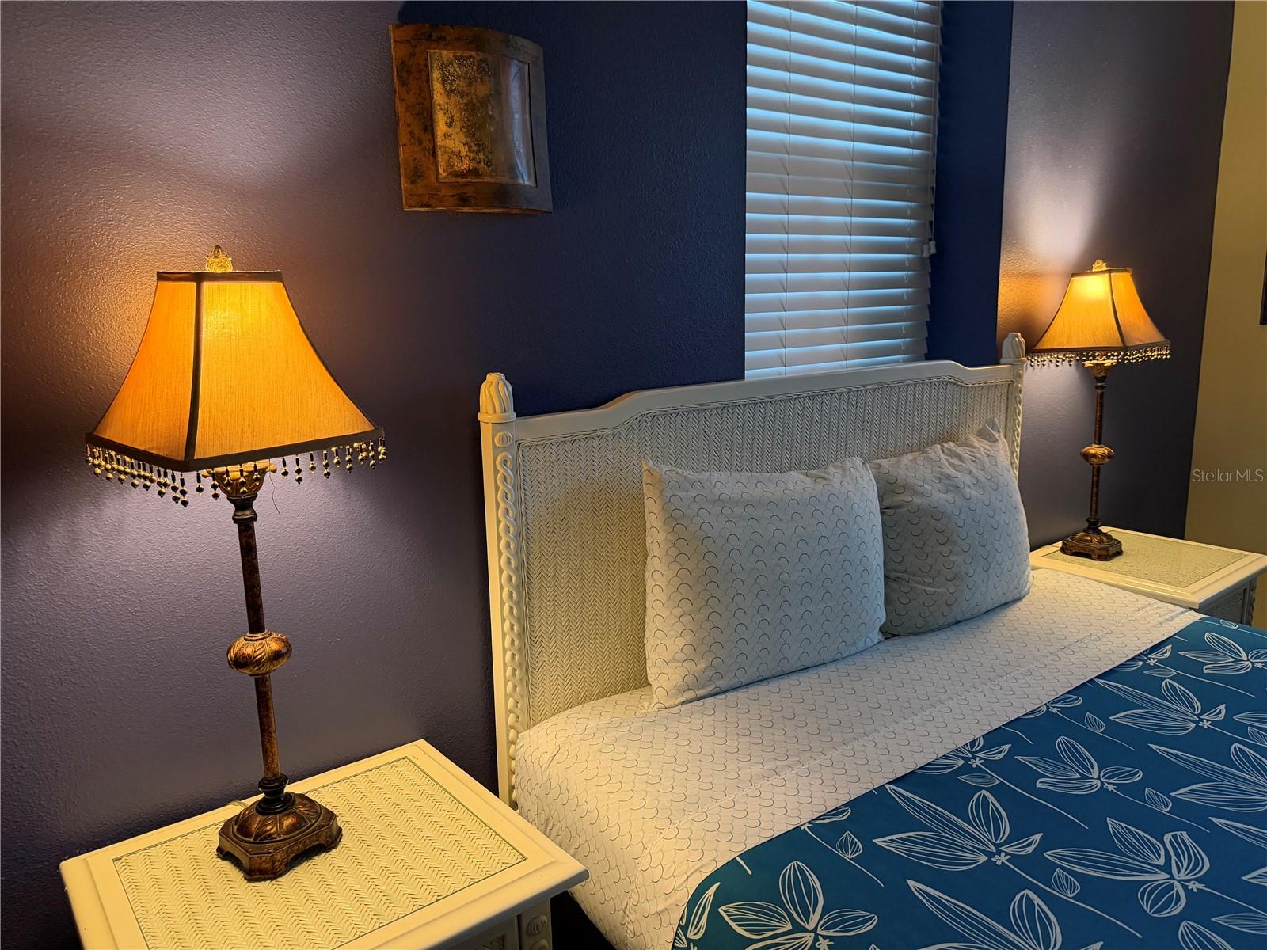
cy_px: 475
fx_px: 878
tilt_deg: -11.8
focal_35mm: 24
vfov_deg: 56.8
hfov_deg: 71.6
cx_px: 634
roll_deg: +1.7
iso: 400
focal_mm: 6.76
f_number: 1.78
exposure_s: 1/60
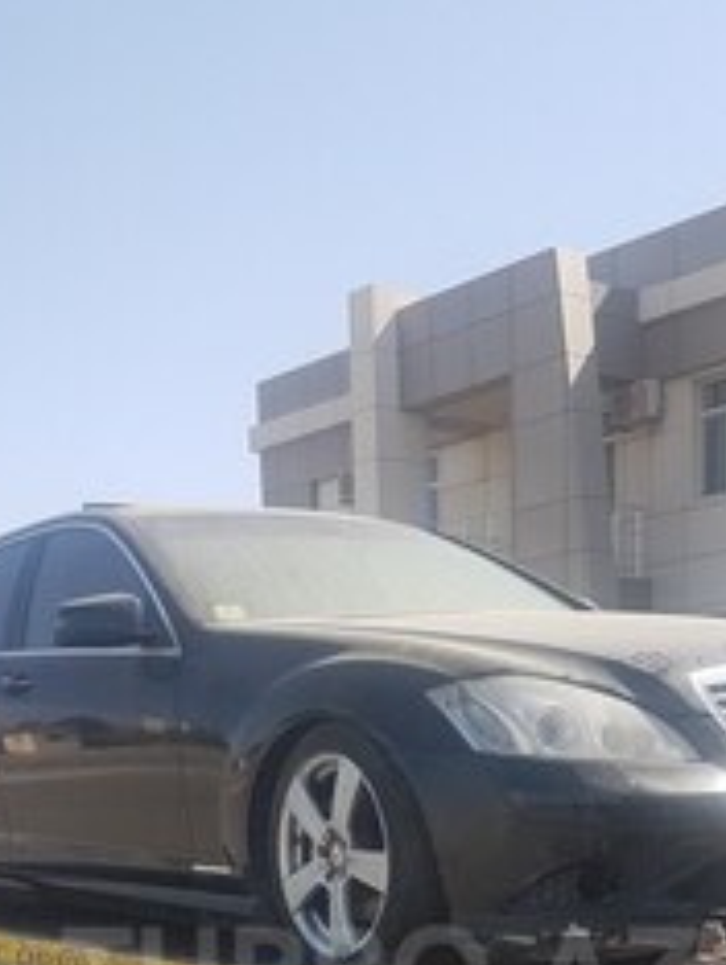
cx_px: 380
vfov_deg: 32.1
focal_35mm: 55
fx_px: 1535
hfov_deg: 26.6
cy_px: 973
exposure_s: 1/1332
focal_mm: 4.2
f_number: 1.7
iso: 40
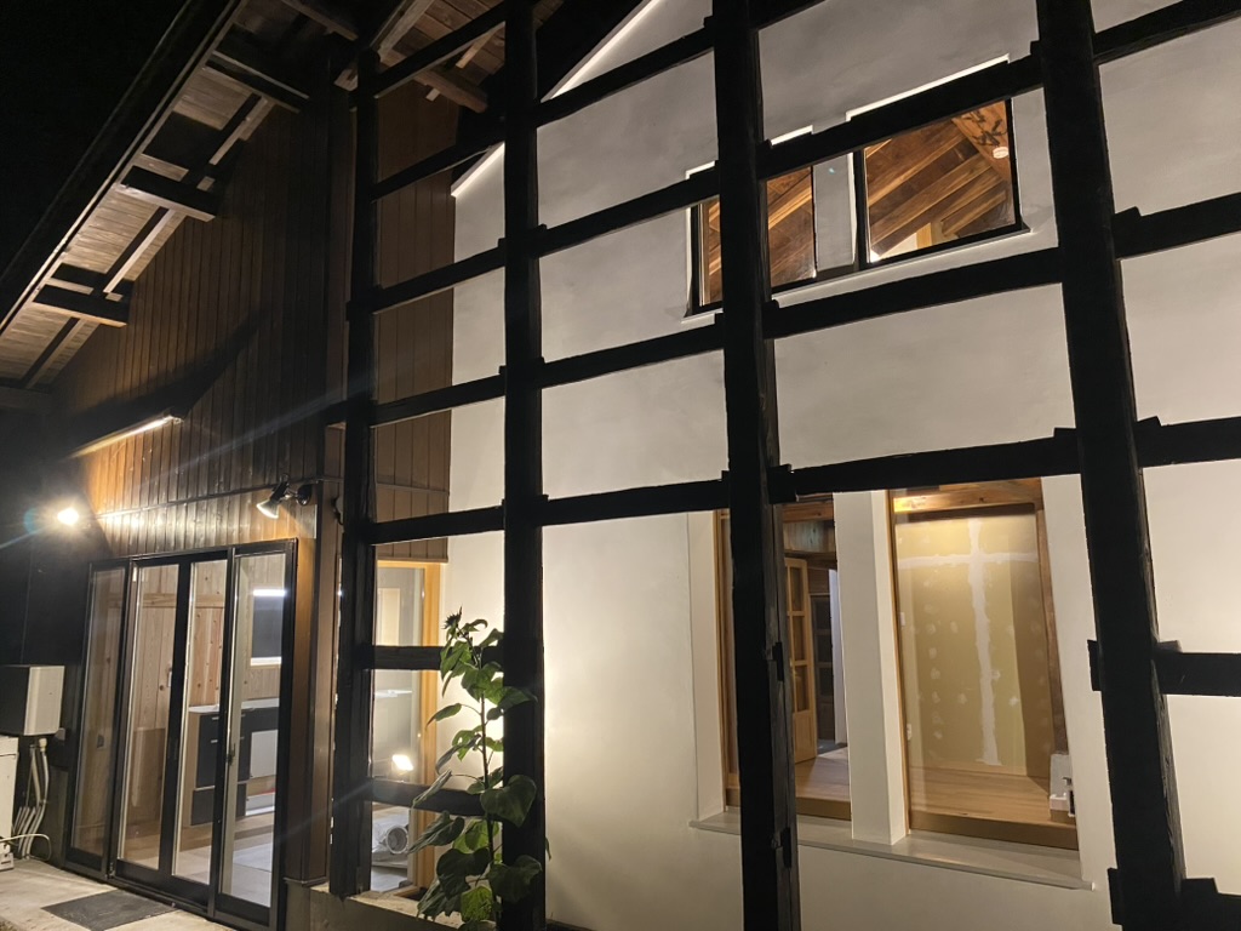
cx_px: 620
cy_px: 466
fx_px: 932
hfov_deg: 67.3
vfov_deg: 53.1
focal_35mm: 26
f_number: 1.8
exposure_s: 1/60
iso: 500
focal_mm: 4.25
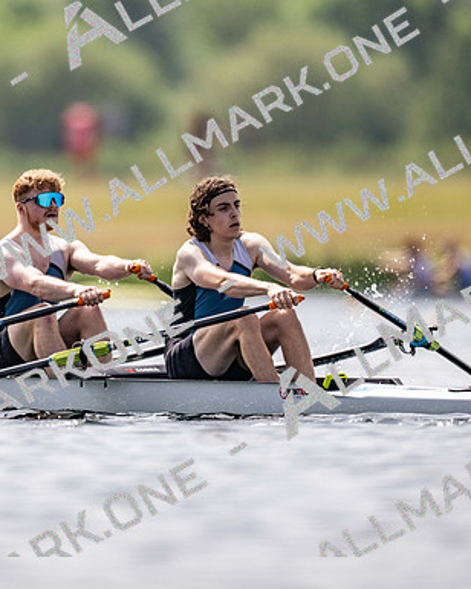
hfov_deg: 1.8
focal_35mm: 849
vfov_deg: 2.3
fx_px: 14794
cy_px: 294
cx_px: 148
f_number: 4
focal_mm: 600
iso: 140
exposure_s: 1/2500
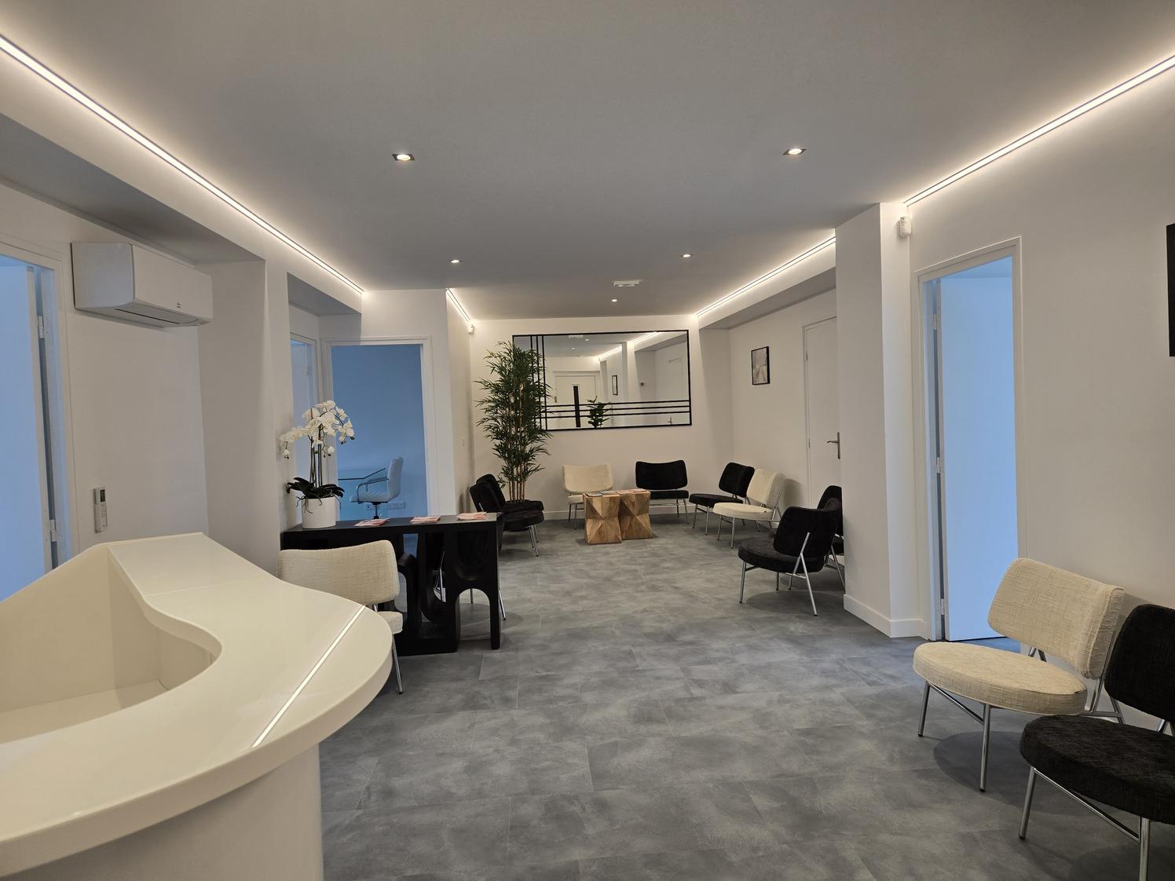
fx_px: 781
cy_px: 440
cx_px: 588
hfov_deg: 73.9
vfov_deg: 58.9
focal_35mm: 23
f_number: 1.8
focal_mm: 5.4
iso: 50
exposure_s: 1/100
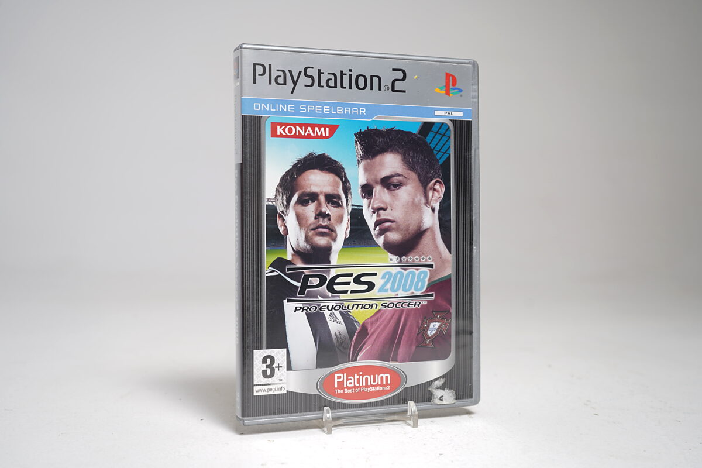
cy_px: 234
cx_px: 351
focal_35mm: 42
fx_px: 819
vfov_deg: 31.9
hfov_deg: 46.4
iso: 64
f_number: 5.6
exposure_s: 1/3
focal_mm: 42
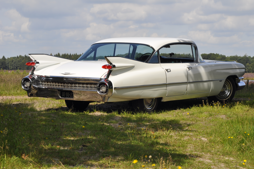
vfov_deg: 13.0
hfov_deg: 19.5
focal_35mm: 105
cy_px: 84
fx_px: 740
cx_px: 127
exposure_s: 1/200
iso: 200
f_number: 13
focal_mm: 70
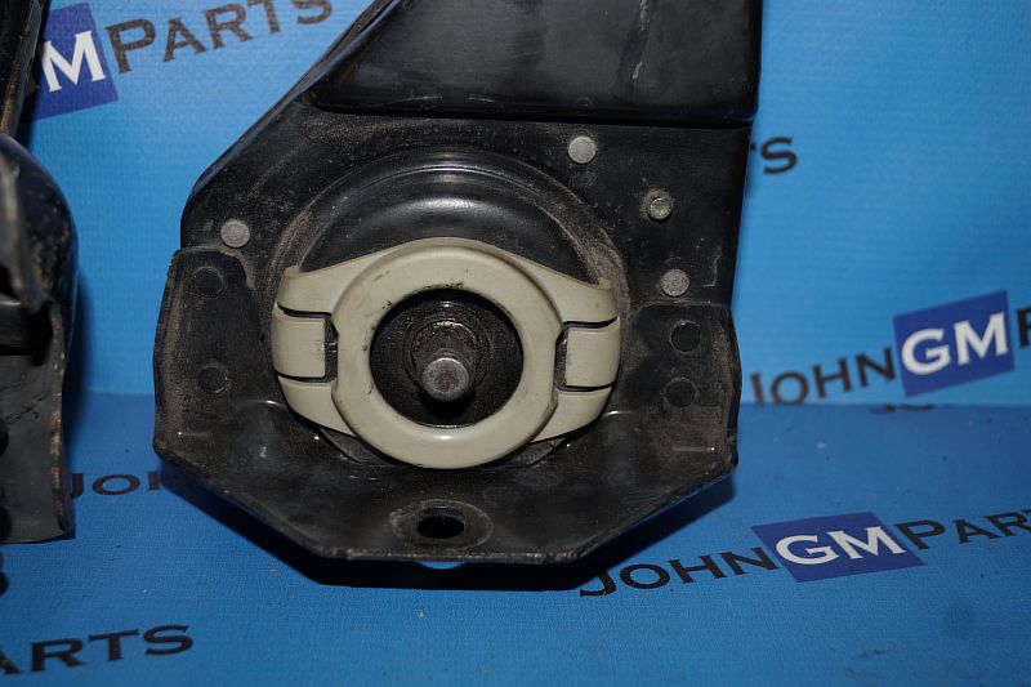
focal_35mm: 45
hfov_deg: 43.6
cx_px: 516
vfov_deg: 29.9
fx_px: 1288
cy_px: 344
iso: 125
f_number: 4.5
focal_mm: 30
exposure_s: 1/60
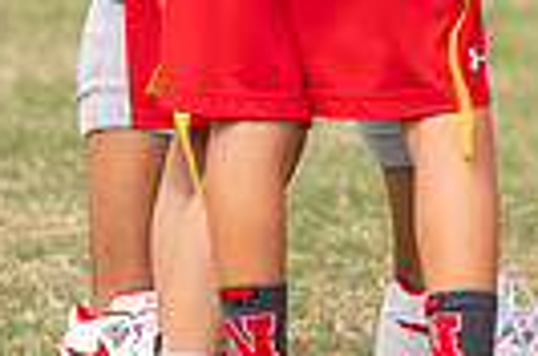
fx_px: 12762
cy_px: -473
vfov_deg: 1.6
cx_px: 607
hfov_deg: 2.4
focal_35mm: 856
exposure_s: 1/1600
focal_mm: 157
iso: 100
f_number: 2.8
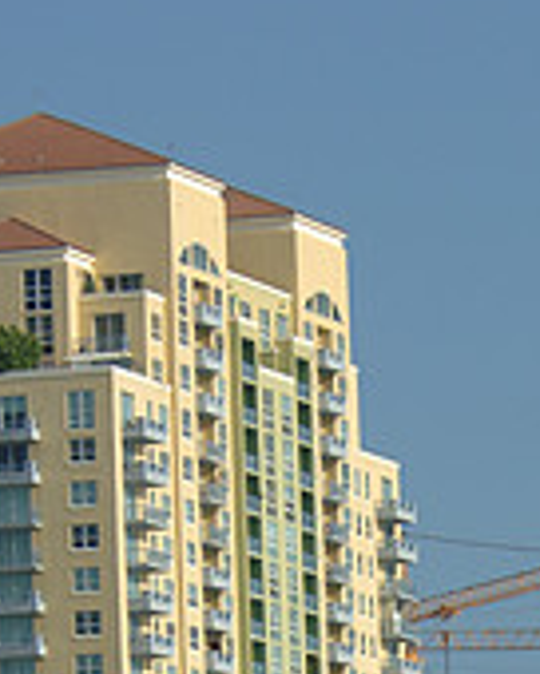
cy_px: 1102
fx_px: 10041
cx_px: 510
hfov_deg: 3.1
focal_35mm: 503
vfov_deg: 3.8
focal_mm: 105
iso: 100
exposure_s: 1/320
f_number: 9
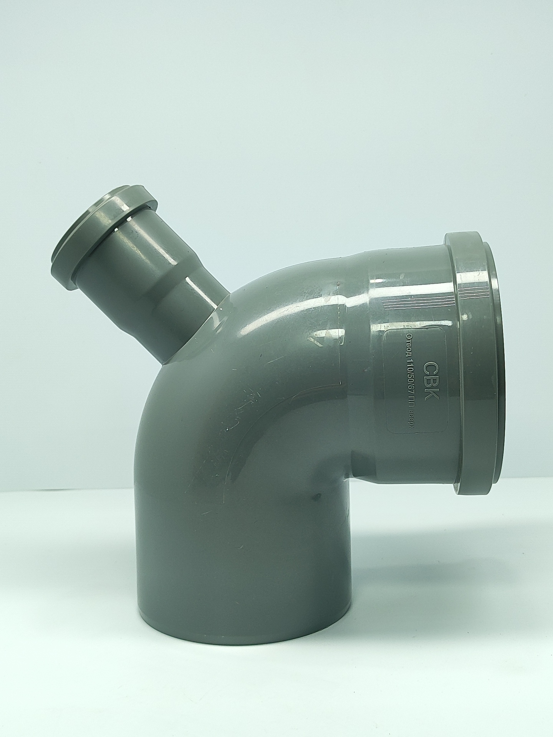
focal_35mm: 24
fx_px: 511
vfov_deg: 71.6
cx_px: 276
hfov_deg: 56.8
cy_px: 368
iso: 200
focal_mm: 5.89
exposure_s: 1/200
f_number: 1.89
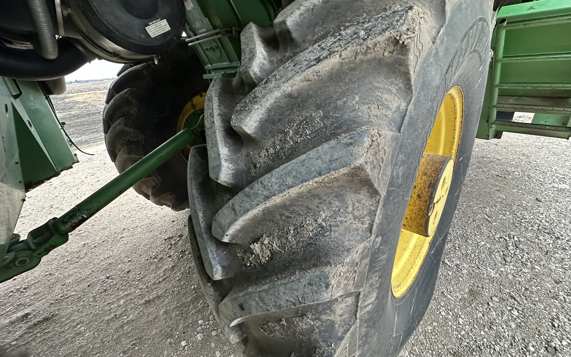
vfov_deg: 74.7
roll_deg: +0.7
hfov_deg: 101.5
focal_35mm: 15
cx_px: 285
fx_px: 233
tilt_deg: -23.9
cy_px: 167
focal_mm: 2.22
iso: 250
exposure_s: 1/99
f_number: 2.2
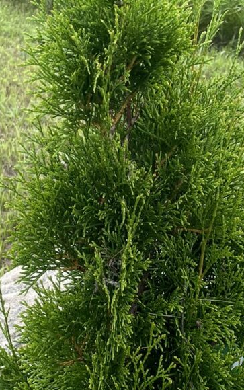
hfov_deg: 17.1
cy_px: 204
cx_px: 155
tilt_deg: -23.9
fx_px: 808
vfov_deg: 27.1
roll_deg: -4.8
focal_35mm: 76
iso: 32
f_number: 1.6
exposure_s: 1/296
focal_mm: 4.2
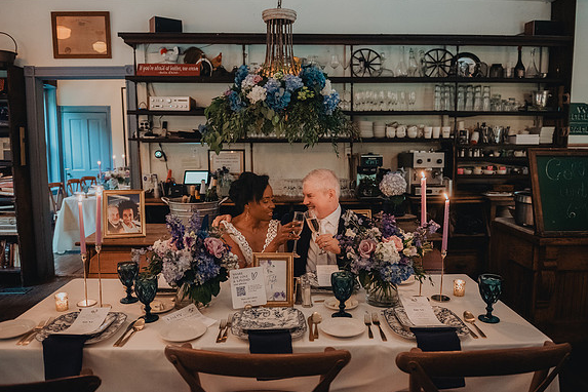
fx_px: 425
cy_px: 191
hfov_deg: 69.4
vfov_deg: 49.5
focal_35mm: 26
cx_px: 293
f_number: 2.8
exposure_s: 1/80
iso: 4000
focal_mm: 24
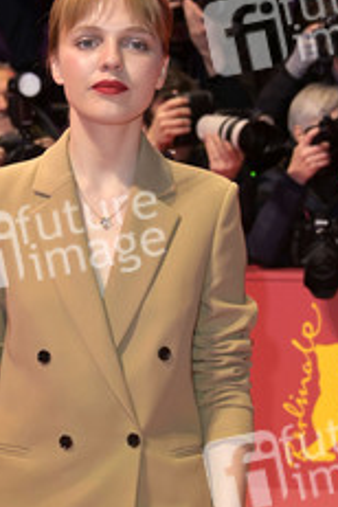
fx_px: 1901
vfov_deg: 15.1
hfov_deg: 10.2
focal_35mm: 135
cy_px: 353
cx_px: 116
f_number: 5.6
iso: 1250
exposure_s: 1/160
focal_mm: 78
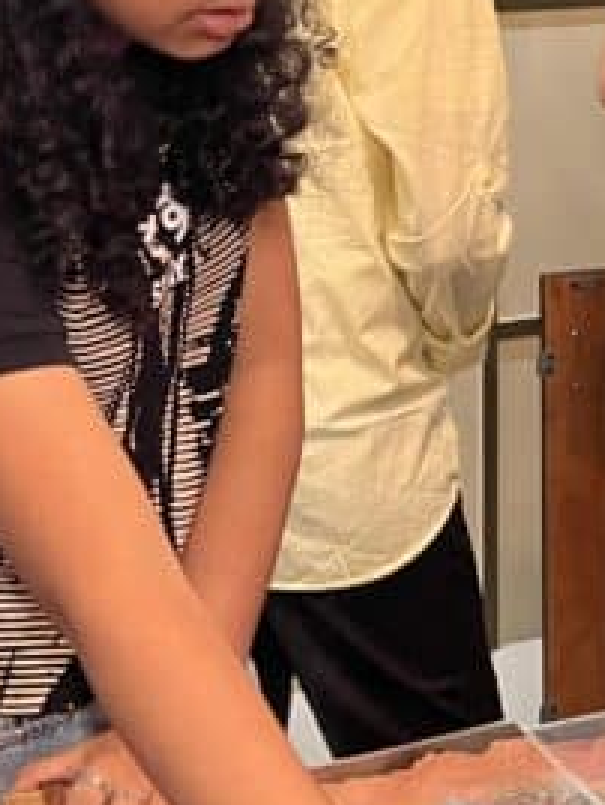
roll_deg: -0.1
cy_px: -24
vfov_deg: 19.2
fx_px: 2305
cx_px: 590
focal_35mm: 99
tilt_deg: -4.4
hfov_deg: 14.7
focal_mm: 5.7
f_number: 1.5
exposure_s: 1/33
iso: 500
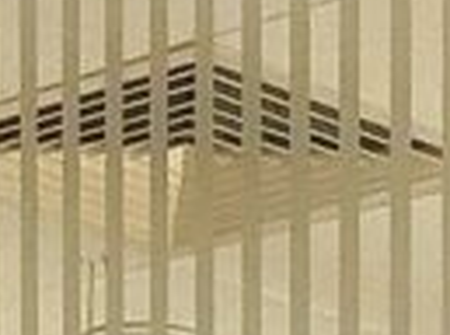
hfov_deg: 8.9
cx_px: 241
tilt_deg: -3.0
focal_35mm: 223
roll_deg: -0.6
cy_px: 1284
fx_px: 2891
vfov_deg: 5.8
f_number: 1.8
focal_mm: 3.99
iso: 20
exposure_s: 1/958
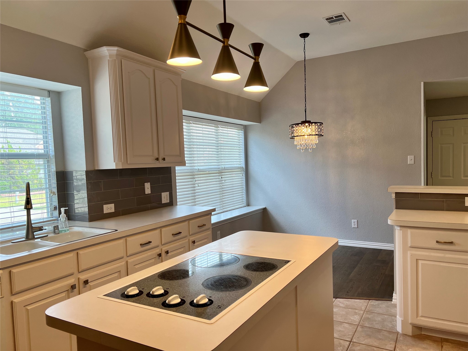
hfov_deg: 67.3
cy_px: 176
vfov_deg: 53.1
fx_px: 352
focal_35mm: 26
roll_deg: +2.0
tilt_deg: -3.7
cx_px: 234
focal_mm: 5.7
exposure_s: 1/161
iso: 64
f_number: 1.5
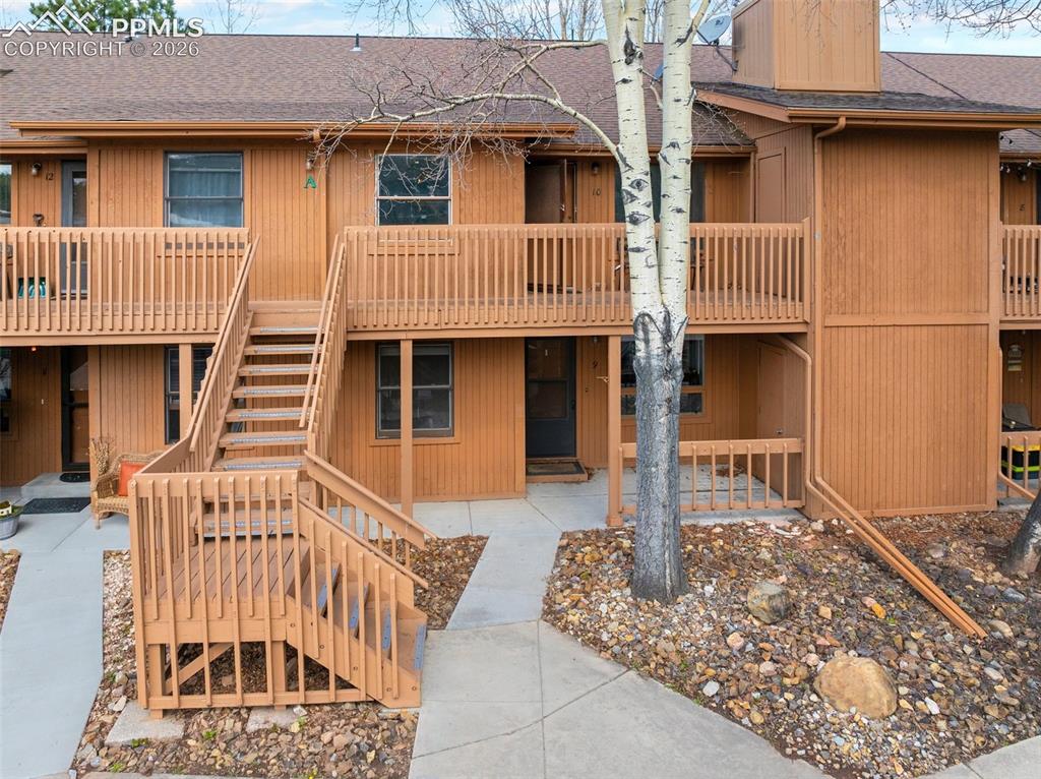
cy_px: 390
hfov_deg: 71.6
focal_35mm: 24
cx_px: 520
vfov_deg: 56.7
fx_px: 721
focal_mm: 12.29
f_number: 2.8
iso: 210
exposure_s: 1/1600
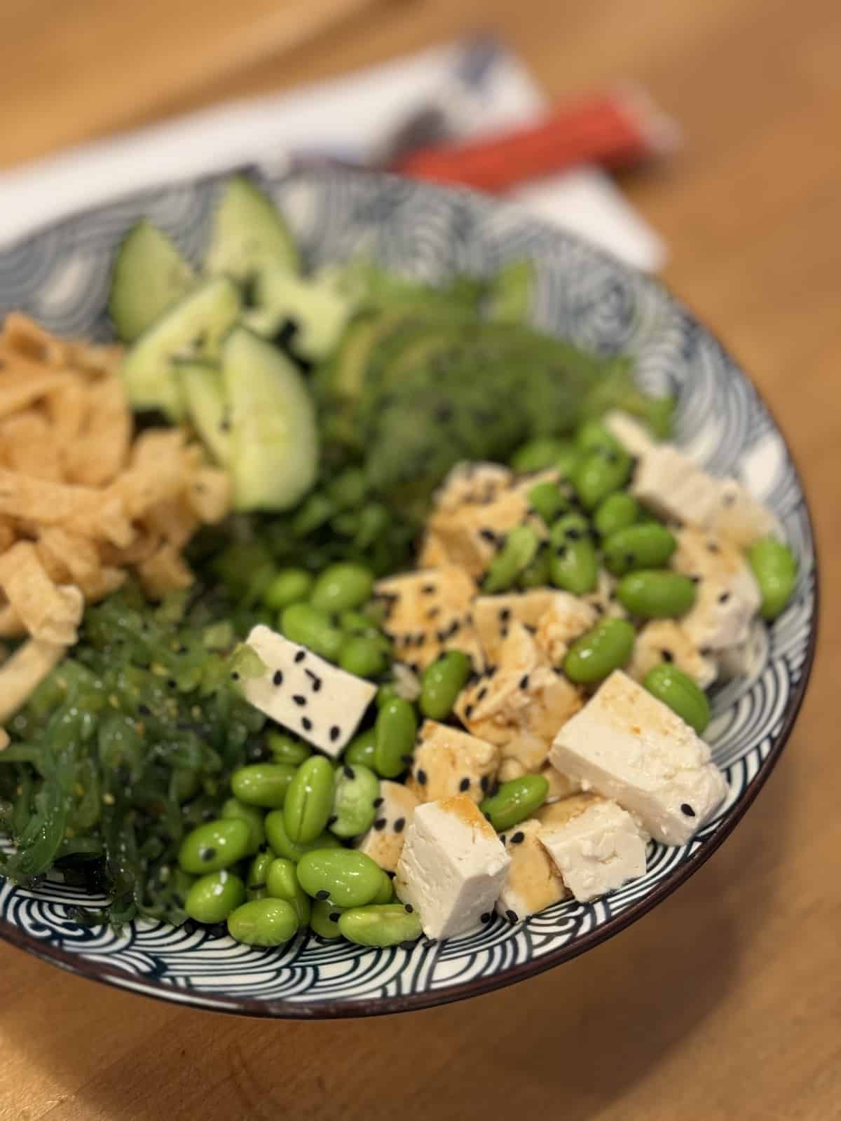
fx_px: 1555
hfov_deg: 30.3
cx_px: 420
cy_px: 560
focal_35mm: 48
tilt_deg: -57.9
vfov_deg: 39.7
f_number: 1.78
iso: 200
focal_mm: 6.76
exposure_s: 1/40
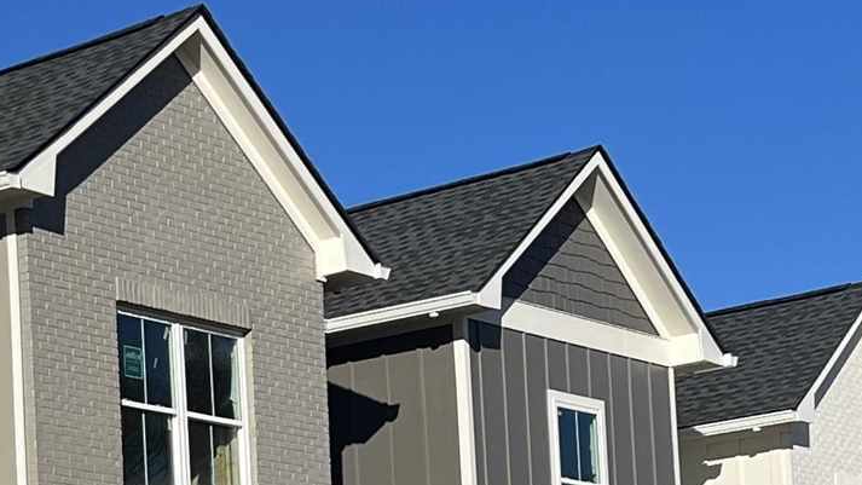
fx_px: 2788
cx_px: 29
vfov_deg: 9.8
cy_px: 590
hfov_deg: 17.2
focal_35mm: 122
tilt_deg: +6.7
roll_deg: +2.0
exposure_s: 1/8000
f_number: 1.5
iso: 50
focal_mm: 5.7
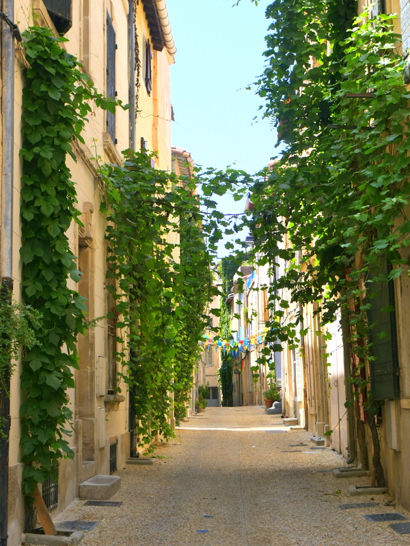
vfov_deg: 30.3
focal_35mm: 64
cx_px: 205
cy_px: 273
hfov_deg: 22.9
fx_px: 1011
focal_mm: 32
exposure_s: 1/320
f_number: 8
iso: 200
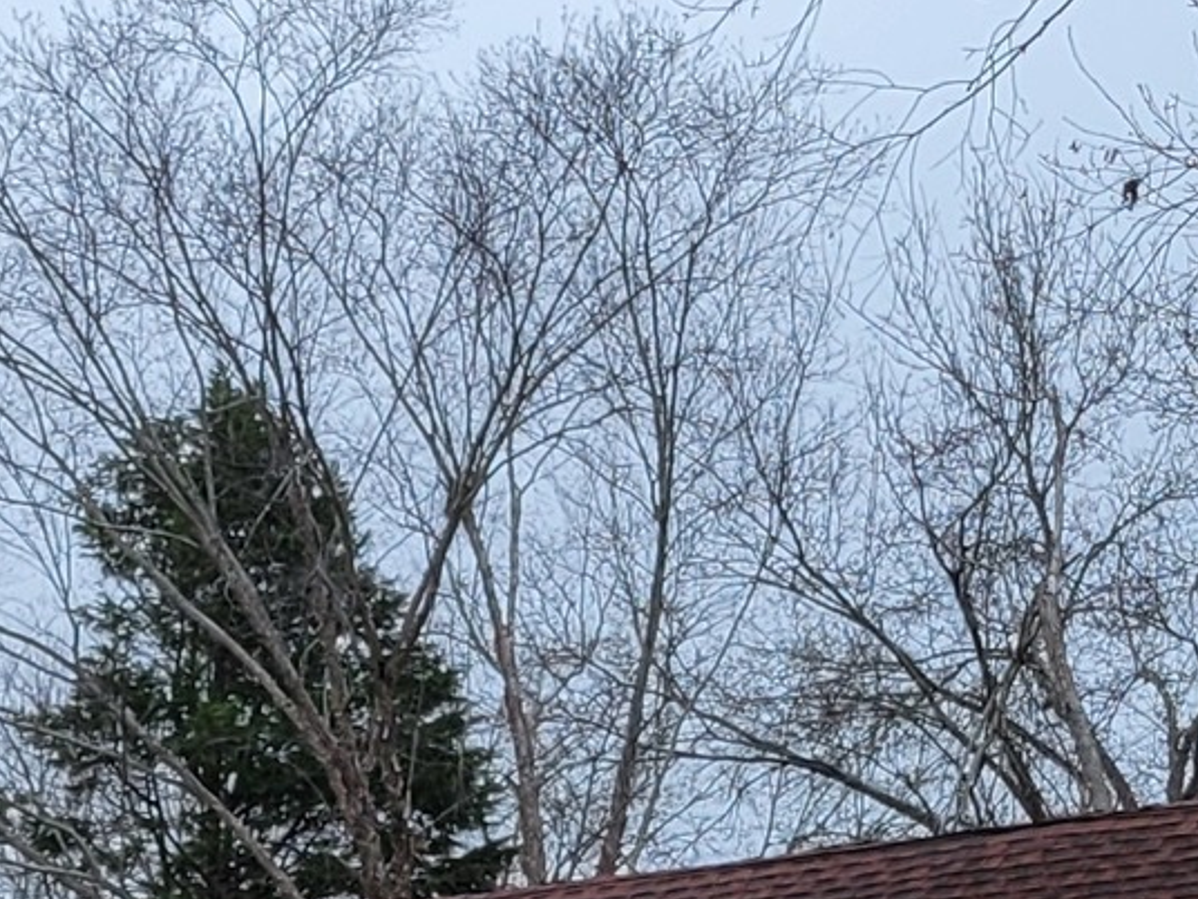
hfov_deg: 12.3
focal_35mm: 149
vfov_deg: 9.6
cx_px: -840
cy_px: 1429
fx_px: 5157
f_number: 1.8
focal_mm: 5.4
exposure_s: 1/1038
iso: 40
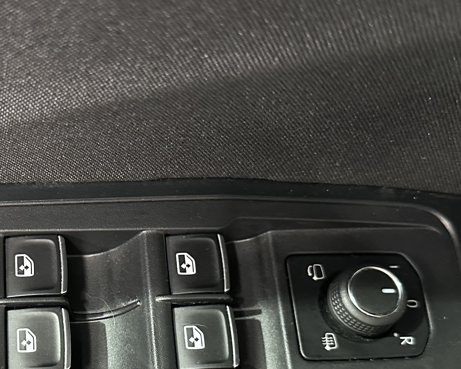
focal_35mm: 61
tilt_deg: -67.9
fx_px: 832
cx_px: 80
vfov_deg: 24.7
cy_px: 285
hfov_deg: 30.1
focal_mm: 6.86
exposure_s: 1/33
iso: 640
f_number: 1.78
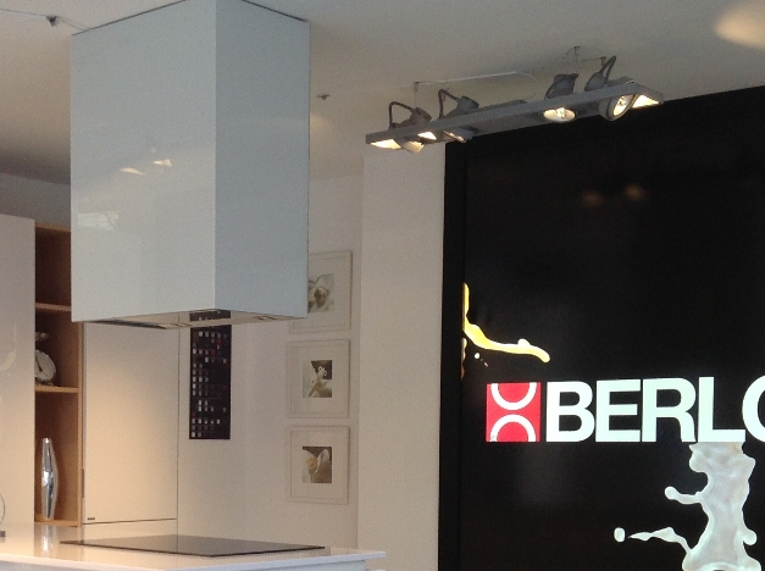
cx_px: 144
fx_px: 1478
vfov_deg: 21.5
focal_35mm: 67
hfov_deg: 28.4
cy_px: 473
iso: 80
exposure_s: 1/60
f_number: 2.4
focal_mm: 4.28
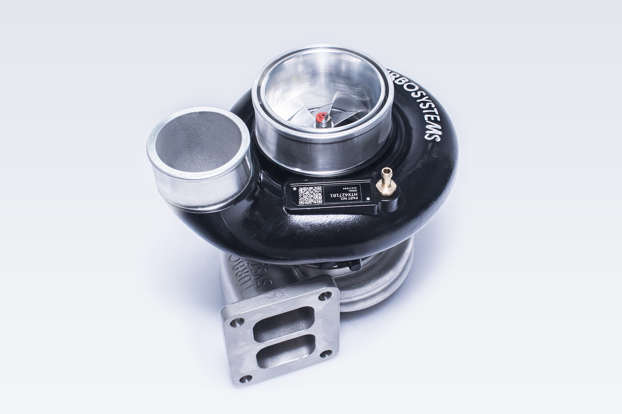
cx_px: 311
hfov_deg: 38.9
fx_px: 881
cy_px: 207
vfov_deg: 26.5
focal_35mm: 51
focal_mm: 34
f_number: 11
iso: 320
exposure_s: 1/80
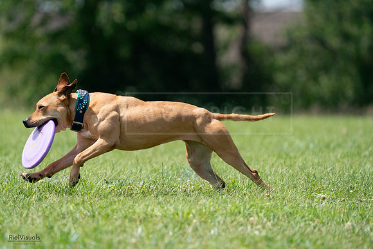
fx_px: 4259
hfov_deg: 5.0
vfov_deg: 3.3
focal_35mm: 411
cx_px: 186
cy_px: 124
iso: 1000
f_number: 6.3
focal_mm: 411
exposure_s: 1/4000
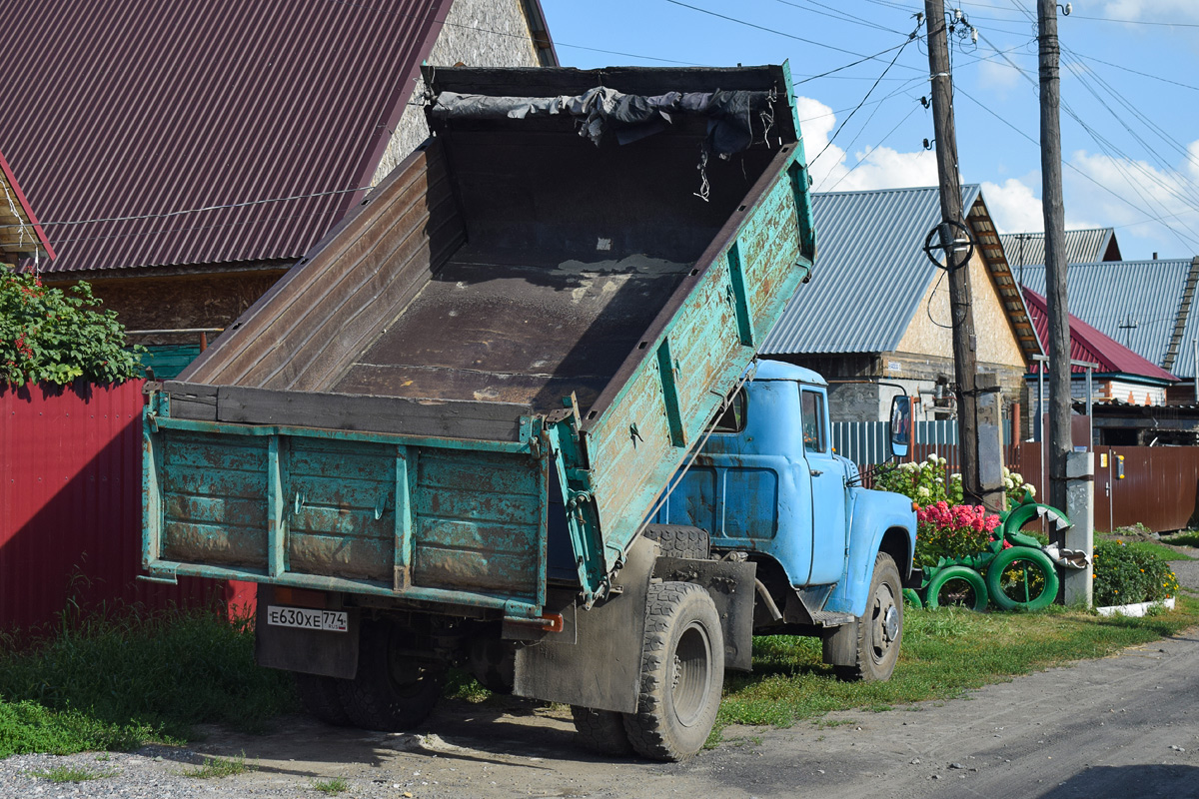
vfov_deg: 25.1
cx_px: 600
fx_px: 1798
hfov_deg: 36.9
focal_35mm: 54
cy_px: 400
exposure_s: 1/640
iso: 200
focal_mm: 36
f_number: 6.3
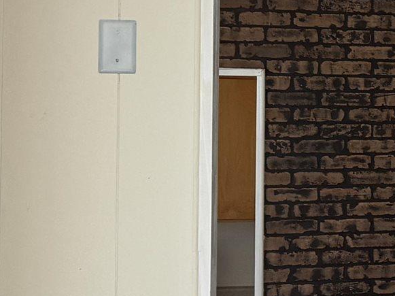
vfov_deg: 11.7
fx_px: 1448
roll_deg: +0.1
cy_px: 108
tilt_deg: +1.8
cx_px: 951
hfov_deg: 12.3
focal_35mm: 127
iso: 80
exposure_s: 1/639
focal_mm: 6.76
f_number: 1.78
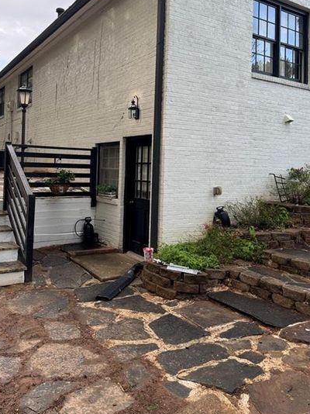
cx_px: 120
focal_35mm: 30
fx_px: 359
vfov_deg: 59.4
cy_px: 160
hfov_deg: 46.4
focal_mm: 6.76
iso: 64
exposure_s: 1/149
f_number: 1.78
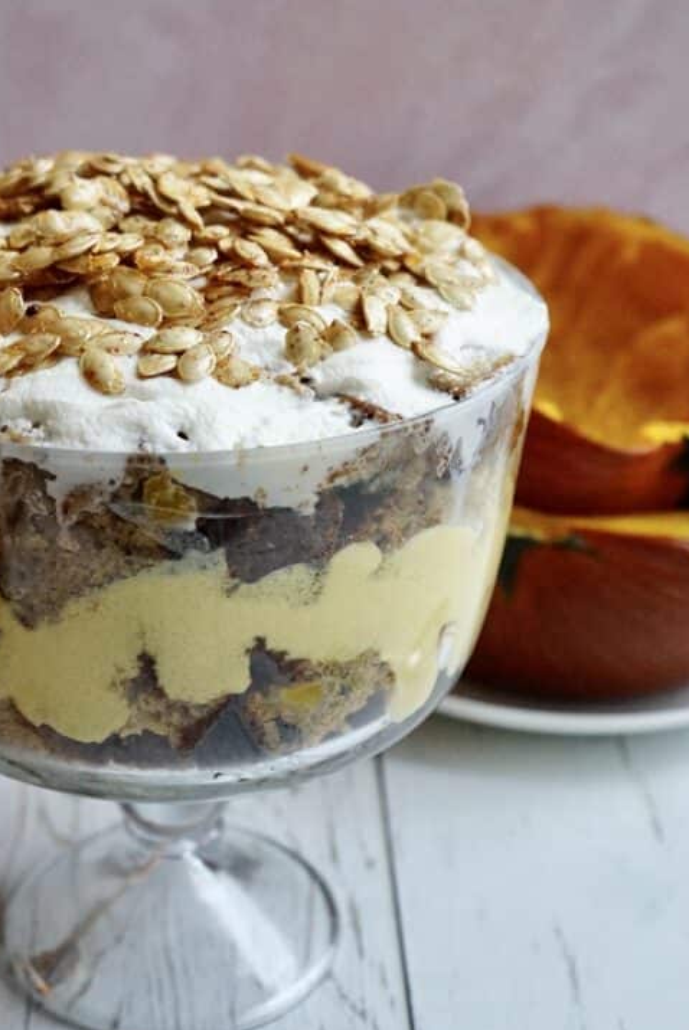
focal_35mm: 63
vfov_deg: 31.8
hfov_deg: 21.6
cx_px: 272
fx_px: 1805
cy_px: 425
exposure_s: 1/60
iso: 4000
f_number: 4.5
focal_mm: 44
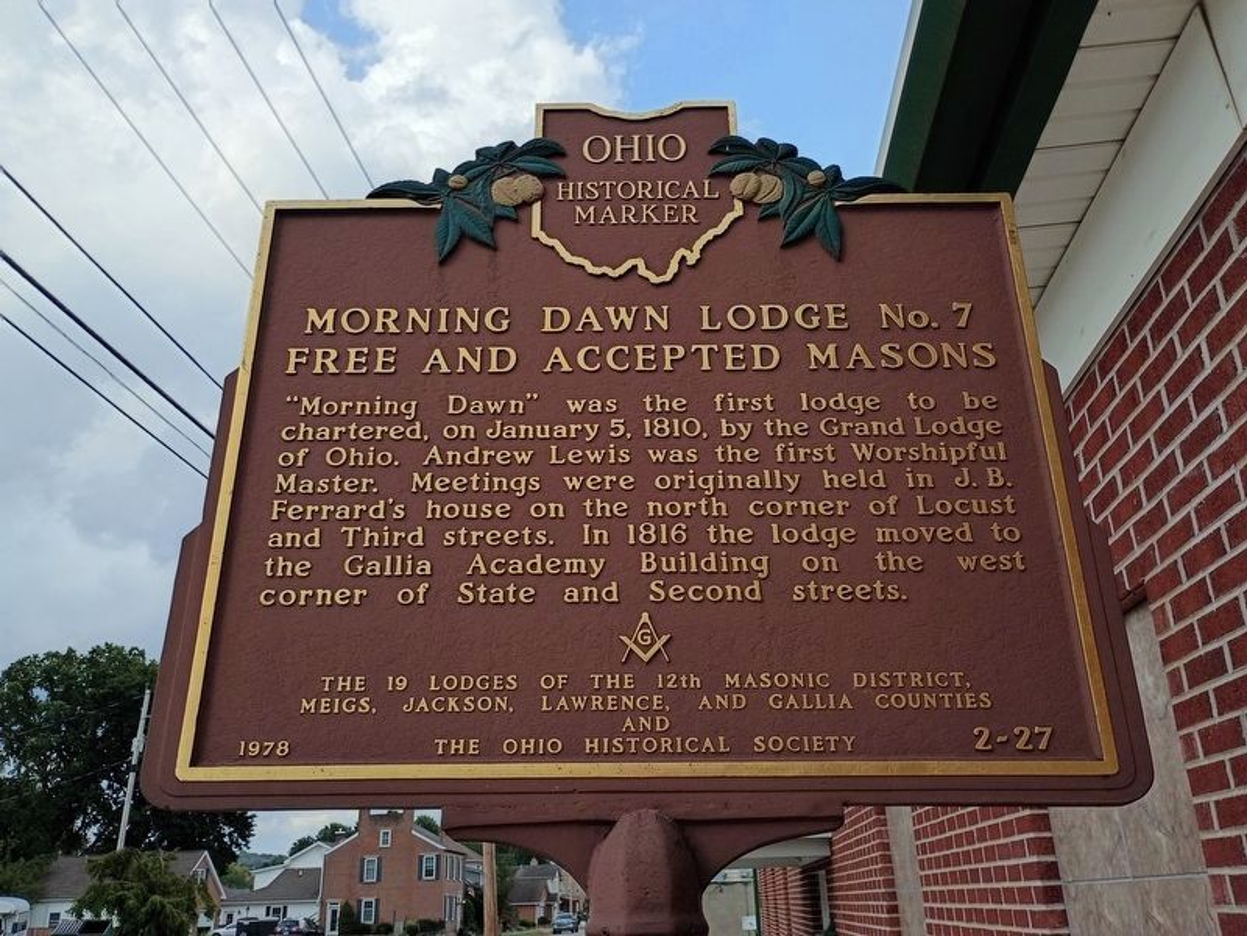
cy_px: 468
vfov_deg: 48.2
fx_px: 1045
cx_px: 624
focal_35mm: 29
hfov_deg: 61.7
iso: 100
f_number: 1.8
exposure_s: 1/648
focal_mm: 4.27
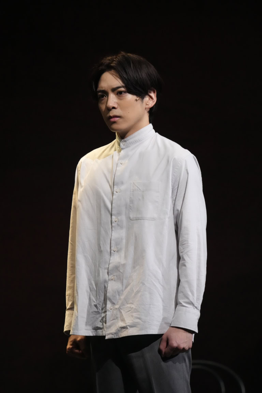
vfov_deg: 5.6
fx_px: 4050
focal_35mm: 371
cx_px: 131
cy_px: 196
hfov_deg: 3.7
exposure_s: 1/400
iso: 12800
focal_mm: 371
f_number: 6.3
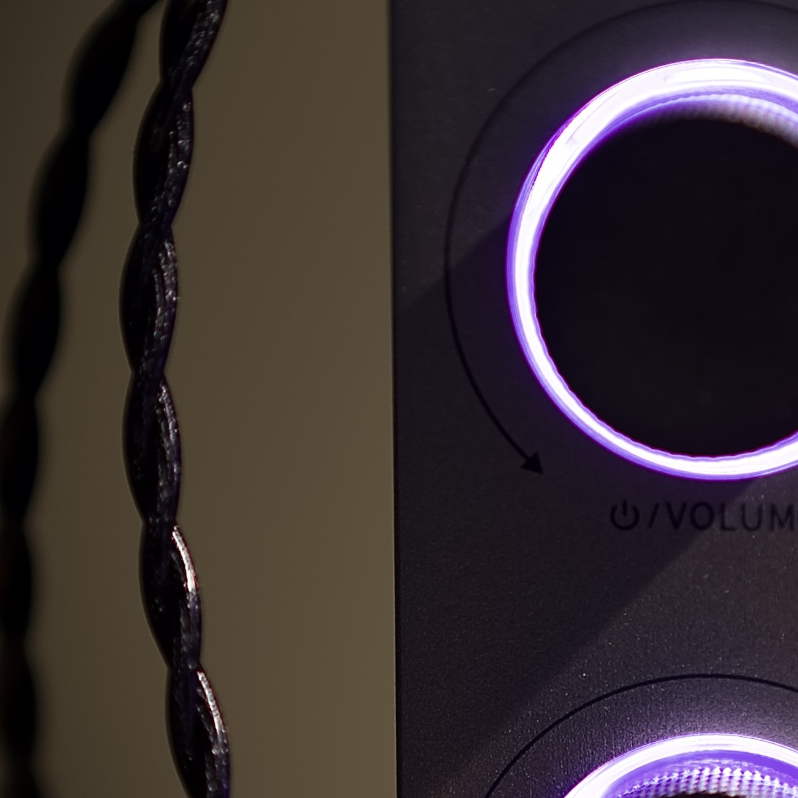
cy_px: 200
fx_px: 2765
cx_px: 772
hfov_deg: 16.1
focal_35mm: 106
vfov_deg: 16.3
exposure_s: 1/50
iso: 100
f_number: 1.6
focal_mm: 50
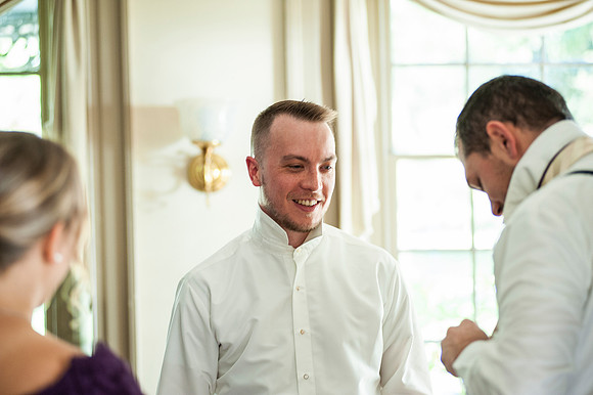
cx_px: 296
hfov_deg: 22.2
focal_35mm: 92
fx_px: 1515
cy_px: 198
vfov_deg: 14.8
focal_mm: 92
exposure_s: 1/160
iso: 1250
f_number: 2.8
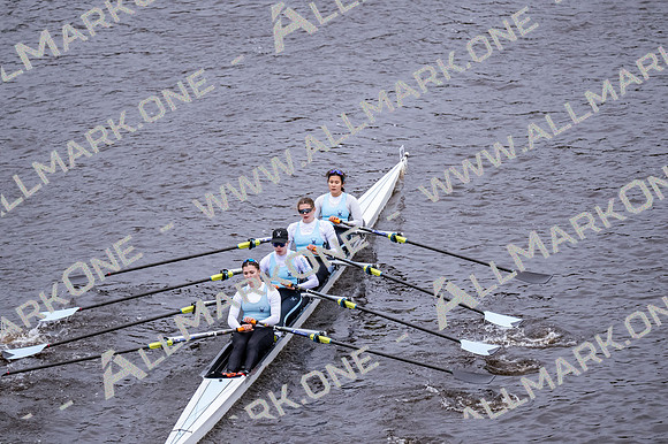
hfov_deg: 6.9
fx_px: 5563
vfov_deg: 4.6
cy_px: 222
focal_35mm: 300
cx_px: 334
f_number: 2.8
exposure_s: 1/2000
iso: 1800
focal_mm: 200
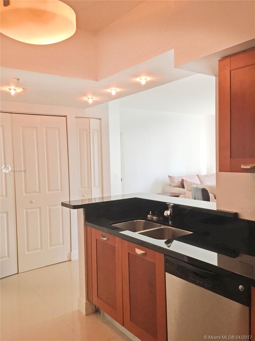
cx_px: 128
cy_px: 170
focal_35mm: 29
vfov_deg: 61.7
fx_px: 285
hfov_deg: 48.2
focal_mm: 4.15
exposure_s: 1/40
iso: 32
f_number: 2.2
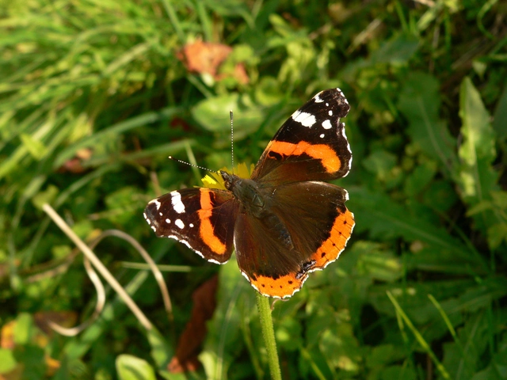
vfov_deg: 26.6
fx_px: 806
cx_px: 254
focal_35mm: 55
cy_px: 190
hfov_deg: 34.9
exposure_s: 1/320
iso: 100
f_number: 4
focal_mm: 9.2
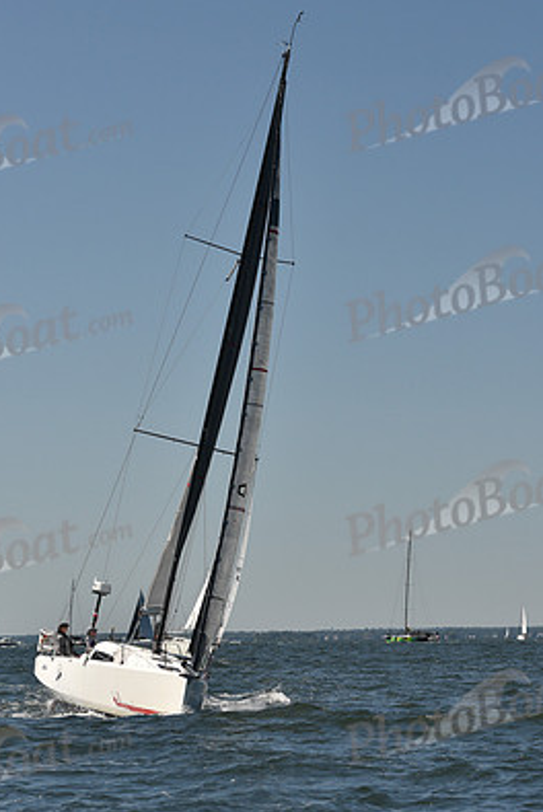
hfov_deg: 10.4
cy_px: 426
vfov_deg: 15.5
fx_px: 2981
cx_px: 240
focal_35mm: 132
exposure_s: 1/1250
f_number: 4.5
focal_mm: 90
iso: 250
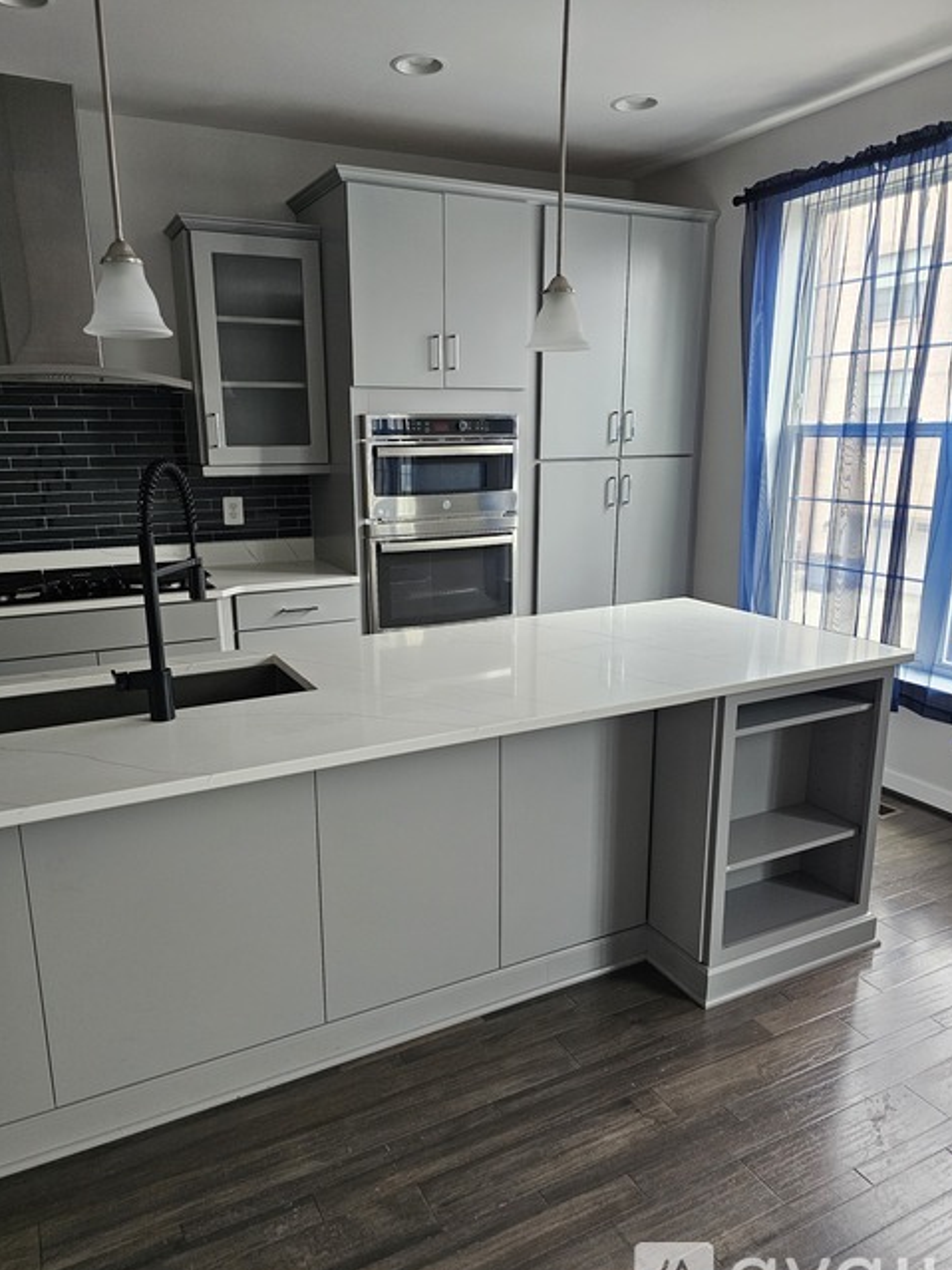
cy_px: 659
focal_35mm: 24
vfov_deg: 71.6
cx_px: 459
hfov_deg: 56.8
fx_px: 880
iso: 500
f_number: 1.7
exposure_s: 1/170
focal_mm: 6.3
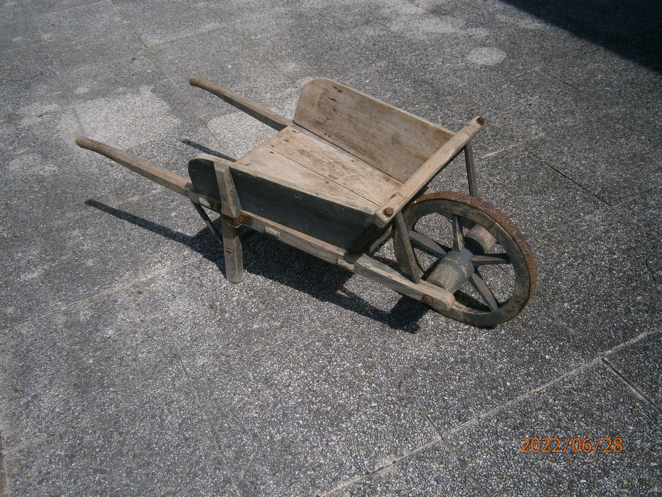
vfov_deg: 39.7
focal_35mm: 36
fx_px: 688
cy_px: 248
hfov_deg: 51.4
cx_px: 331
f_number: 3.1
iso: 80
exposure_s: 1/1000
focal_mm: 6.4
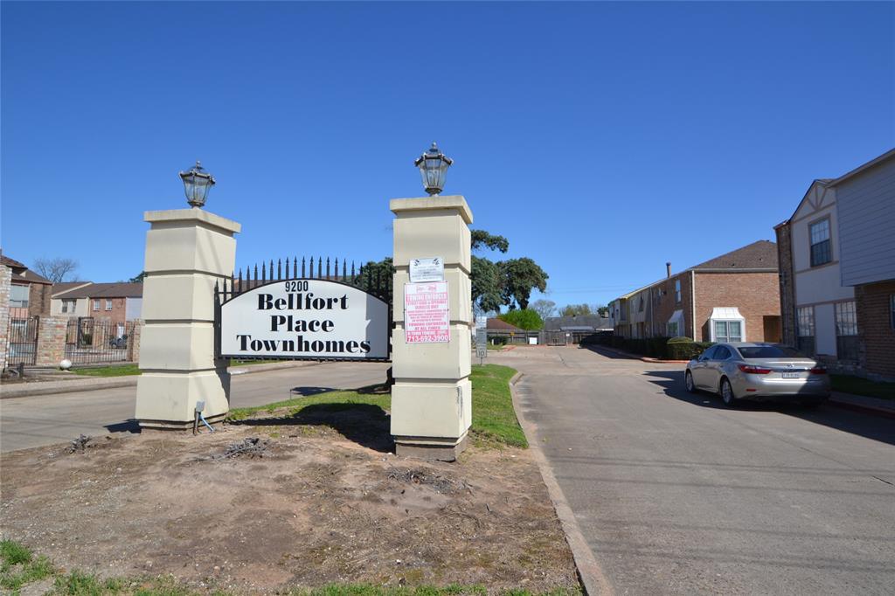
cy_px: 298
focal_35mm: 18
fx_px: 447
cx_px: 448
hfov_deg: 90.0
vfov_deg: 67.3
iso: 100
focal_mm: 12
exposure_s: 1/250
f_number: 8
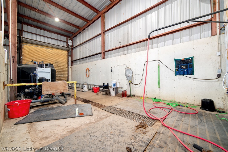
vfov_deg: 81.2
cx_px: 114
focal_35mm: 14
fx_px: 89
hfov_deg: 104.2
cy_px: 76
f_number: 7.1
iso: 400
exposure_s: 1/160
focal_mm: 14
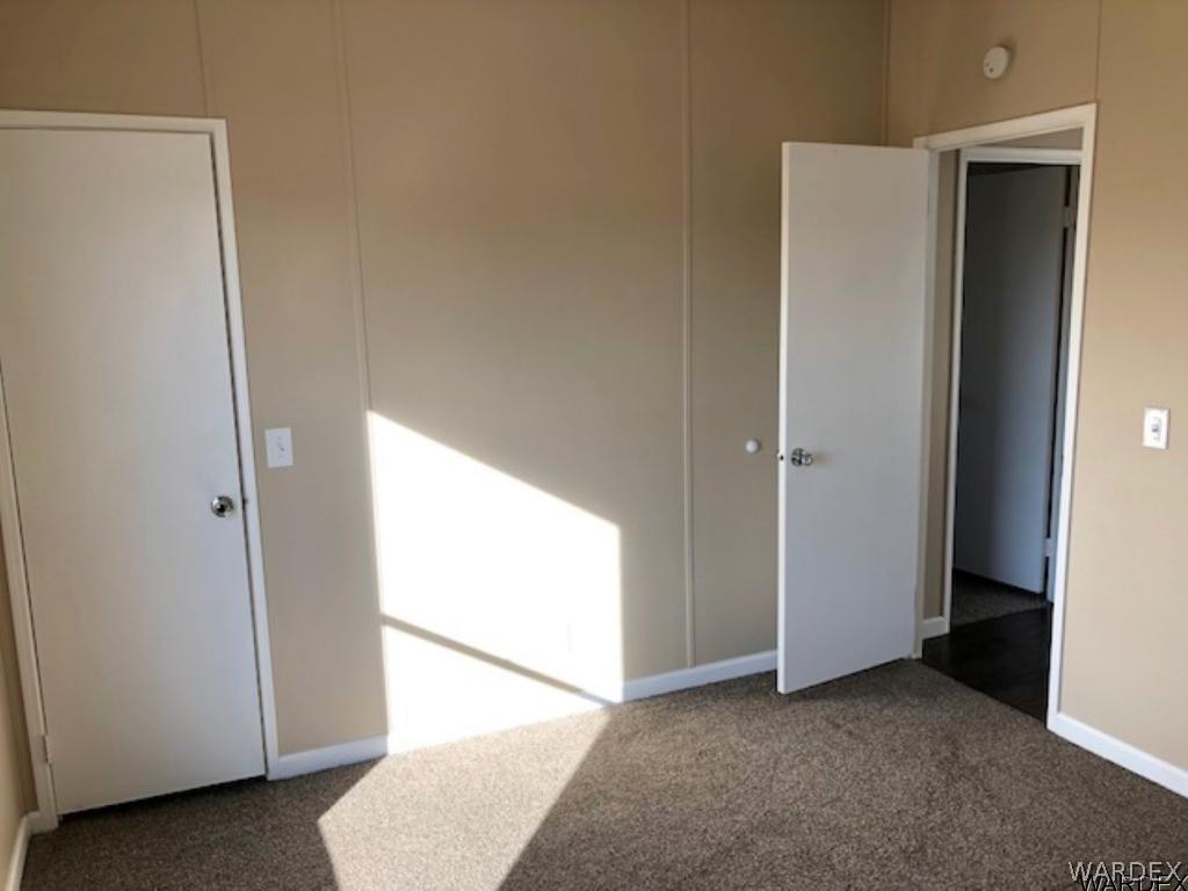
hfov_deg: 61.7
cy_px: 446
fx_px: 995
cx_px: 594
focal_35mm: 29
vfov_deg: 48.2
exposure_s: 1/120
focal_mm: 3.99
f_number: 1.8
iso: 20
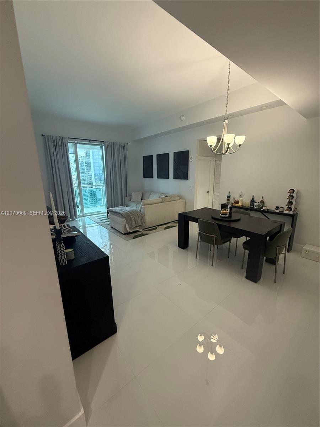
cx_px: 160
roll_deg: +0.2
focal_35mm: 14
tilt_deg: -12.5
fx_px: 173
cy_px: 214
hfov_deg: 85.7
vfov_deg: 102.1
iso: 320
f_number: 2.2
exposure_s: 1/120
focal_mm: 2.22
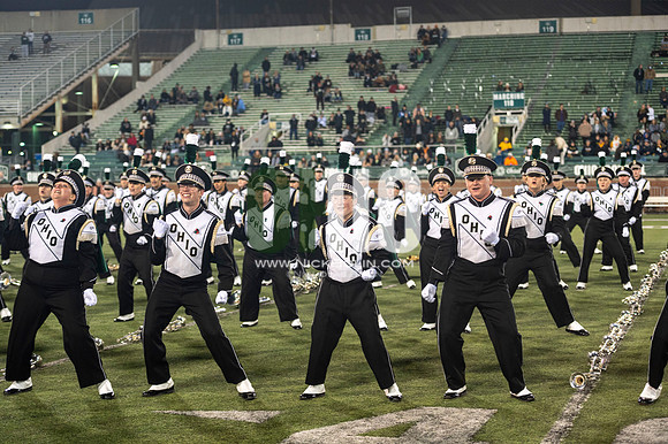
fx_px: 1298
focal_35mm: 70
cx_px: 334
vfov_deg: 19.4
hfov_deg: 28.9
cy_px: 222
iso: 1000
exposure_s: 1/500
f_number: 2.8
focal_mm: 70
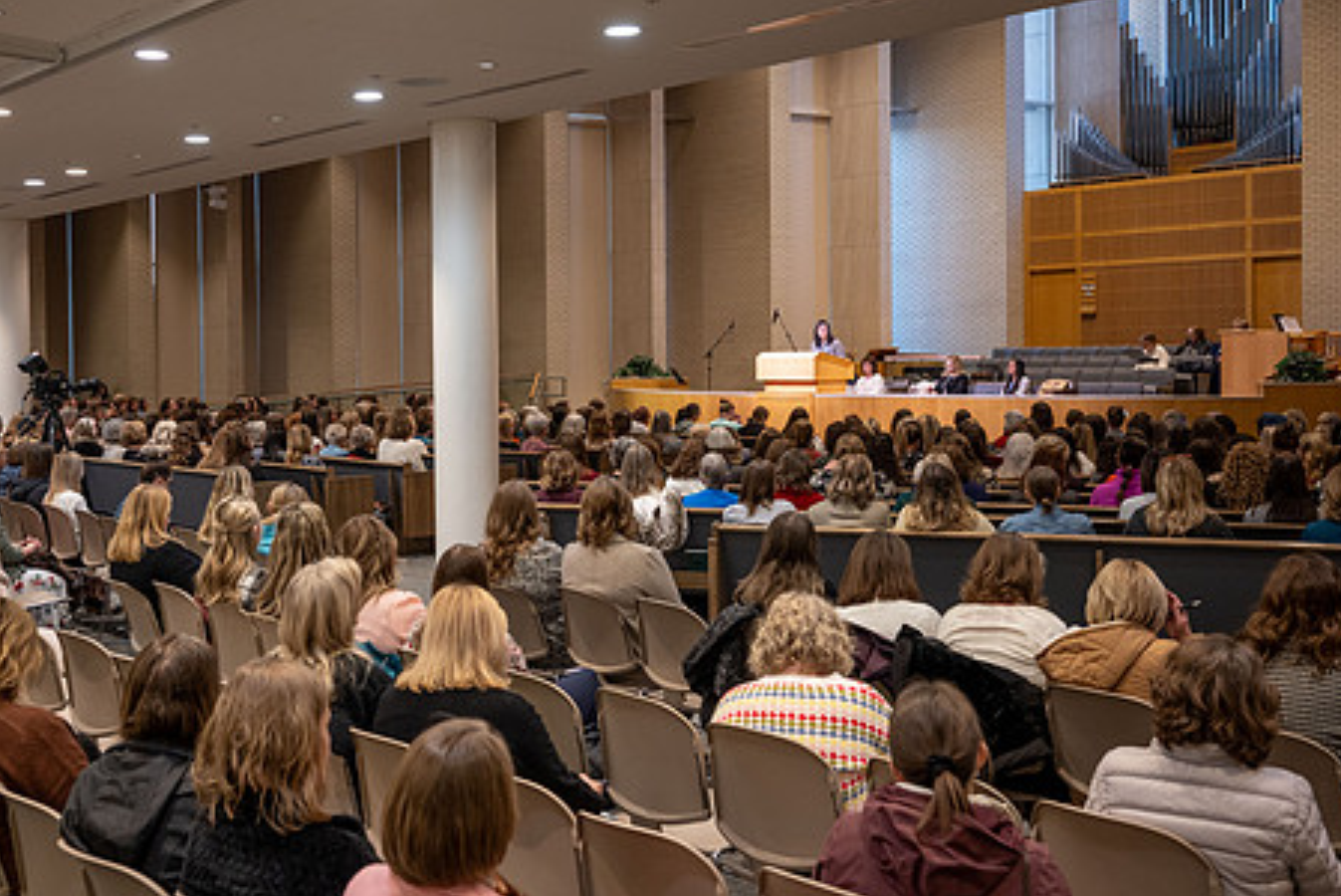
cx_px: 447
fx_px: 1677
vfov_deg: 29.9
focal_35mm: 45
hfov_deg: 43.0
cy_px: 403
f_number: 4
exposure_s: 1/60
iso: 640
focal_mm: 30
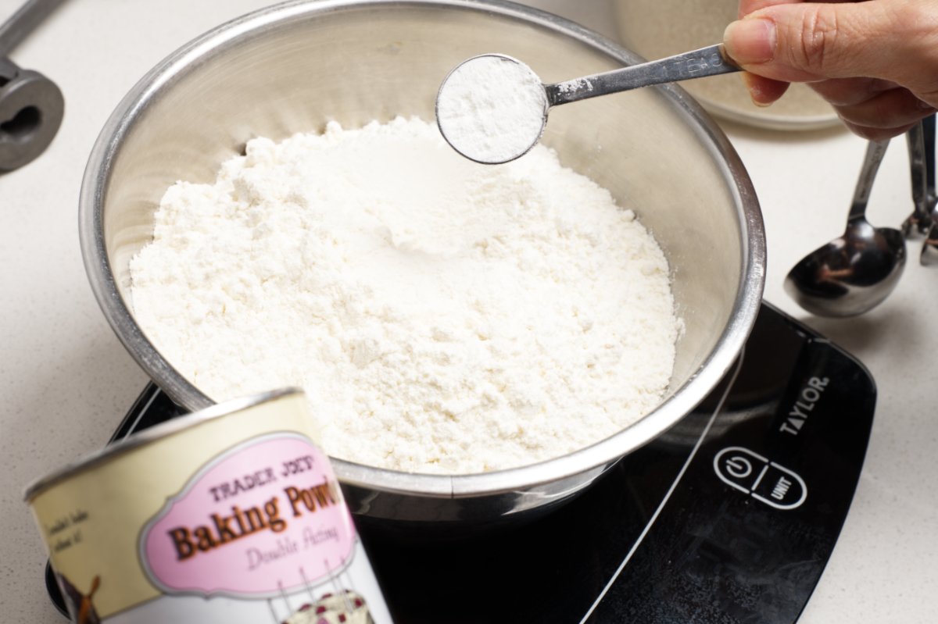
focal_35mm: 70
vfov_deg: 19.4
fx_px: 1823
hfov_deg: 28.9
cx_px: 469
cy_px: 312
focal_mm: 70
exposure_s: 1/40
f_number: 11
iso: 100
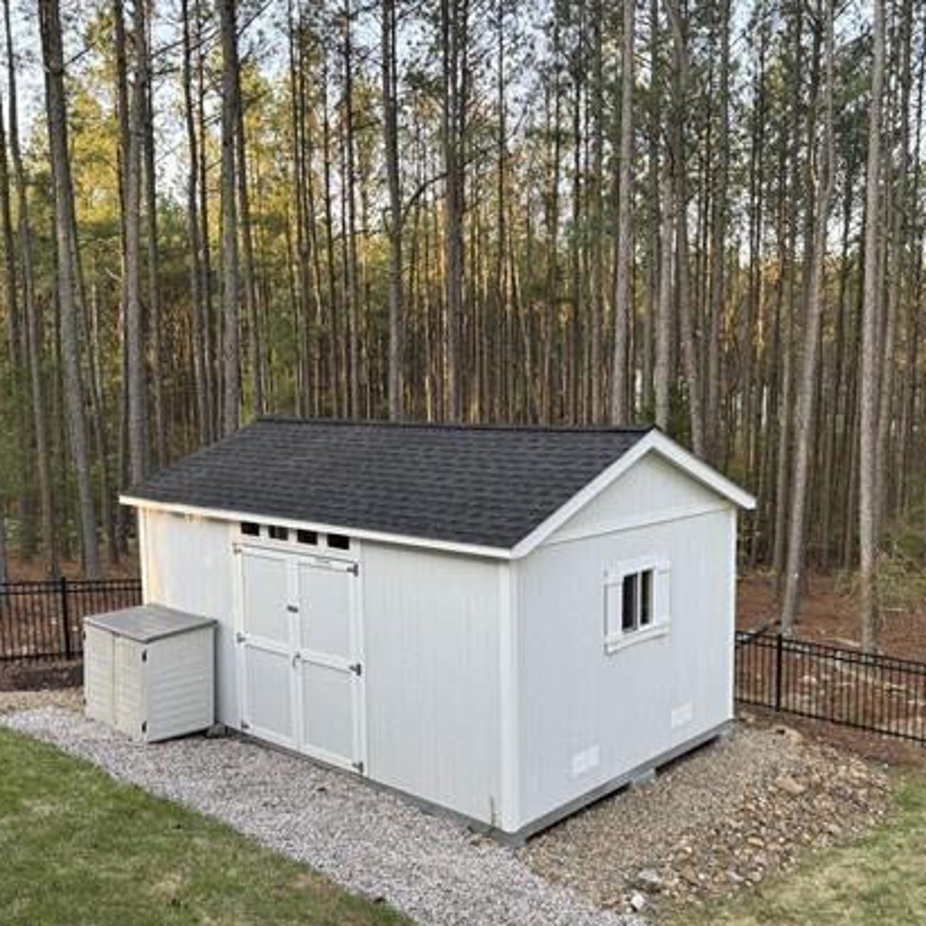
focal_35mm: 33
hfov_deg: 49.7
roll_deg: +1.0
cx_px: 491
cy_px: 523
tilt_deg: -7.1
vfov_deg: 49.6
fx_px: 999
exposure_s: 1/126
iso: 50
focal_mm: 6.76
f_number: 1.78
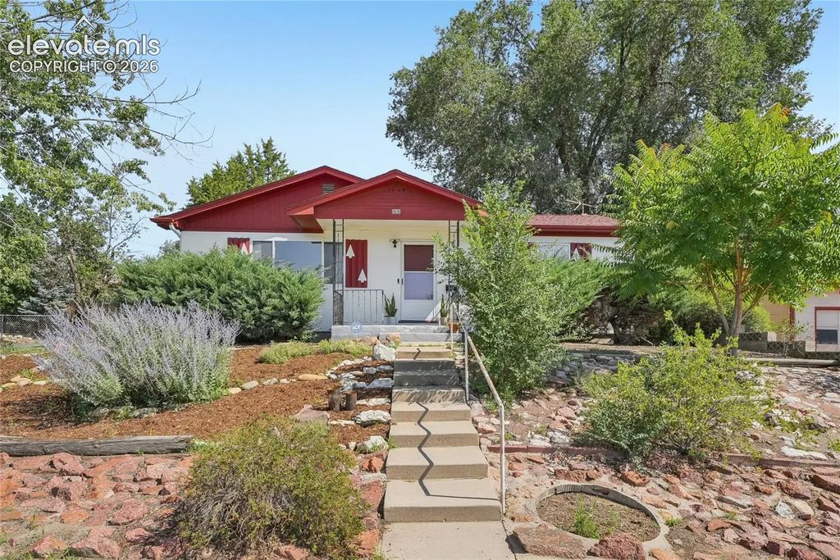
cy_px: 280
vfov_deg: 61.0
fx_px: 476
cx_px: 420
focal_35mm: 20
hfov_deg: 82.8
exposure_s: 1/2500
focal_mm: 13.6
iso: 800
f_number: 8
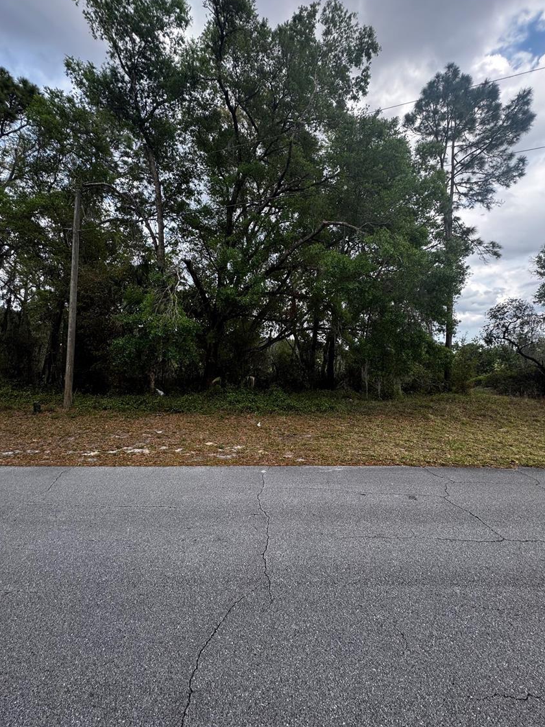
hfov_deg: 81.7
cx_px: 280
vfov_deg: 98.0
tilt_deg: +4.2
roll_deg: +0.2
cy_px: 338
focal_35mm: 15
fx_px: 315
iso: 40
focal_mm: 2.22
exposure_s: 1/179
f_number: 2.2
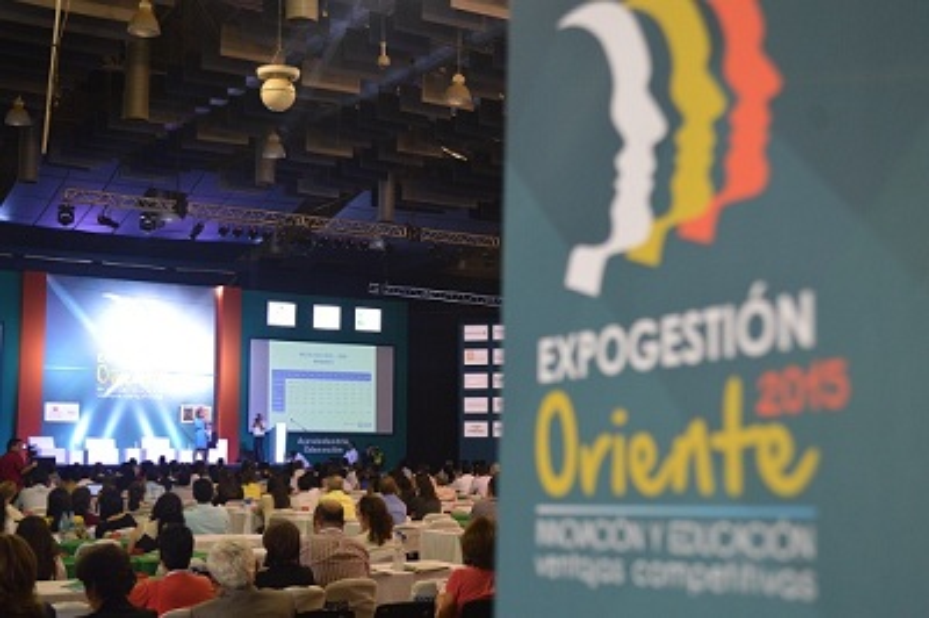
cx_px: 464
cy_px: 309
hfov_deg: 38.9
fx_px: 1315
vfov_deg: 26.4
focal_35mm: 51
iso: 560
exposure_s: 1/15
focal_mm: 34
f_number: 5
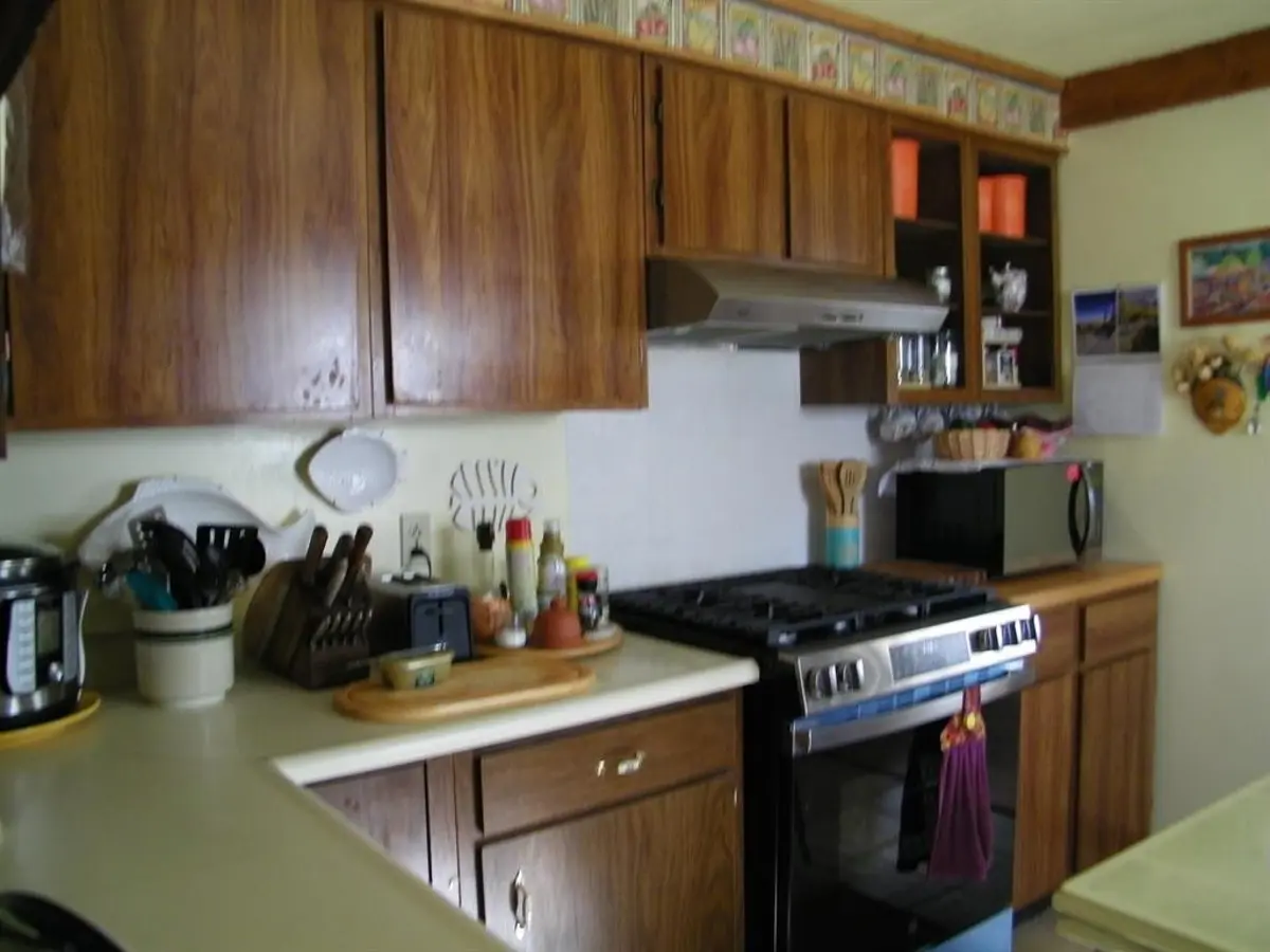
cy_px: 476
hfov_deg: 63.4
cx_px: 635
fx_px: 1027
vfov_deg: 49.7
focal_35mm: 28
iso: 160
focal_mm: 5
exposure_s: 1/30
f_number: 3.5
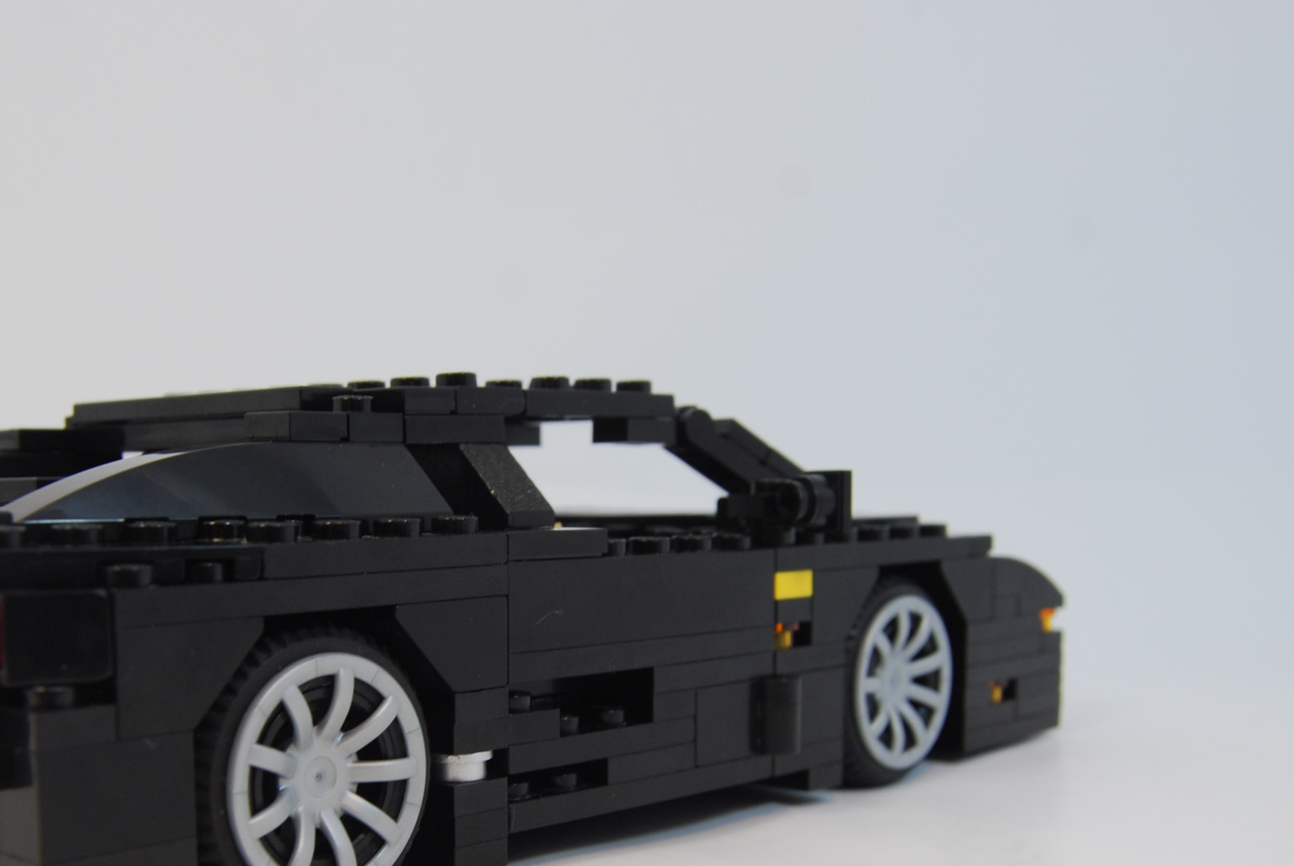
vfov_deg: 28.3
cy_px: 660
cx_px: 468
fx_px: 1691
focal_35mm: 47
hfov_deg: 41.5
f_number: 7.1
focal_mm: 20
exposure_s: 1/60
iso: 200
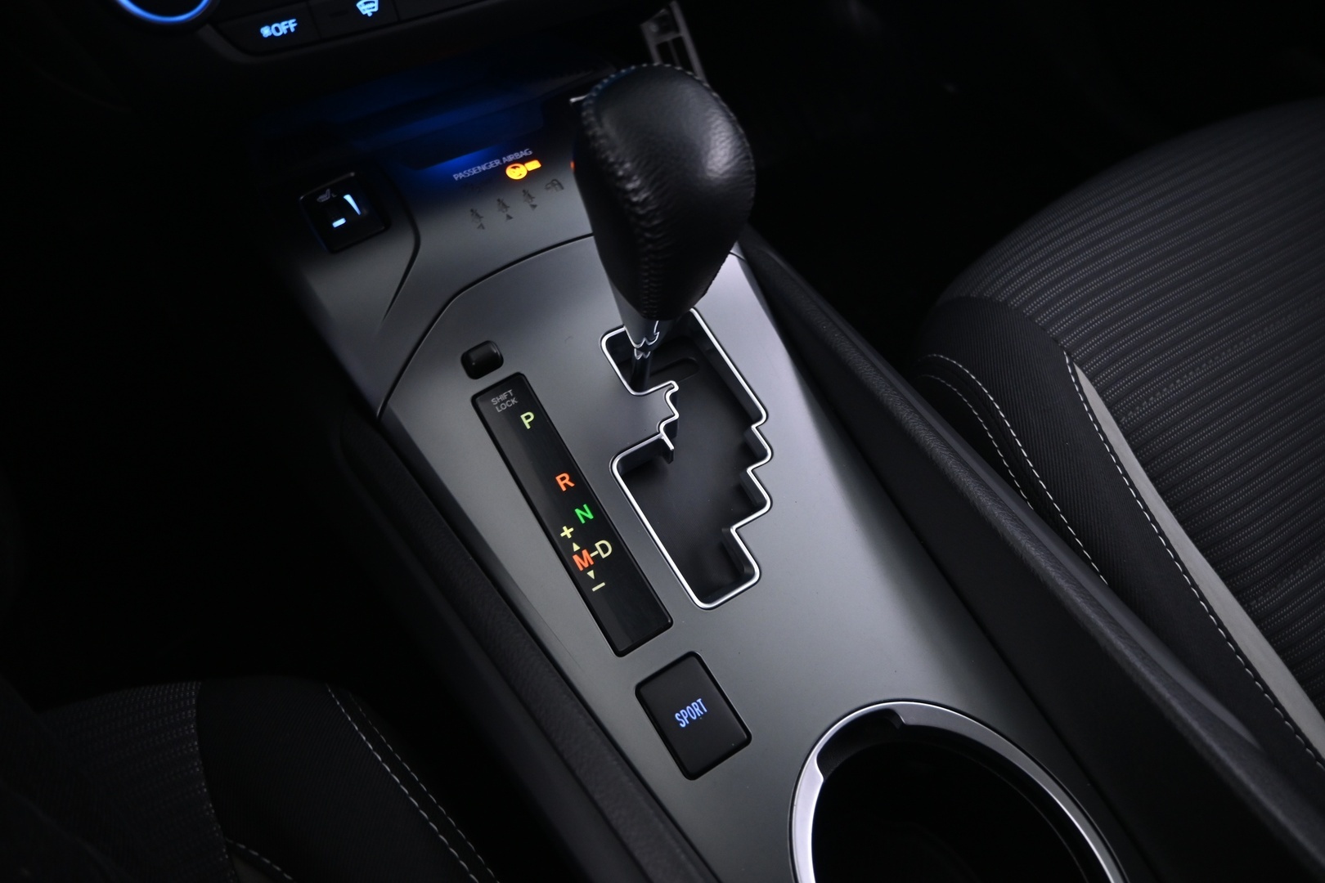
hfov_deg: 73.7
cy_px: 442
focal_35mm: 24
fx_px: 883
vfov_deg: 53.1
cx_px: 662
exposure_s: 1/5
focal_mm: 16
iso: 1000
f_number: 3.5
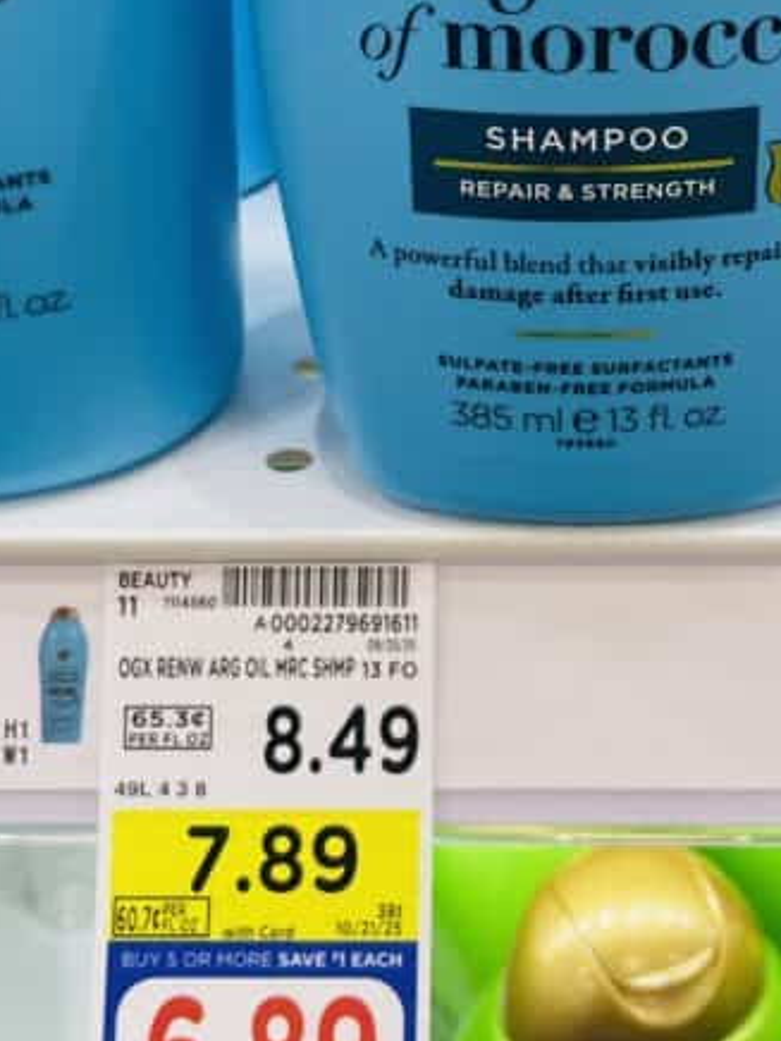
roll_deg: -1.1
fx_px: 1835
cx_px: 592
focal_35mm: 61
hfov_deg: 23.8
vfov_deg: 30.9
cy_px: 203
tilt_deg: -23.1
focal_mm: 4.2
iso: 80
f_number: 1.6
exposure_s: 1/120
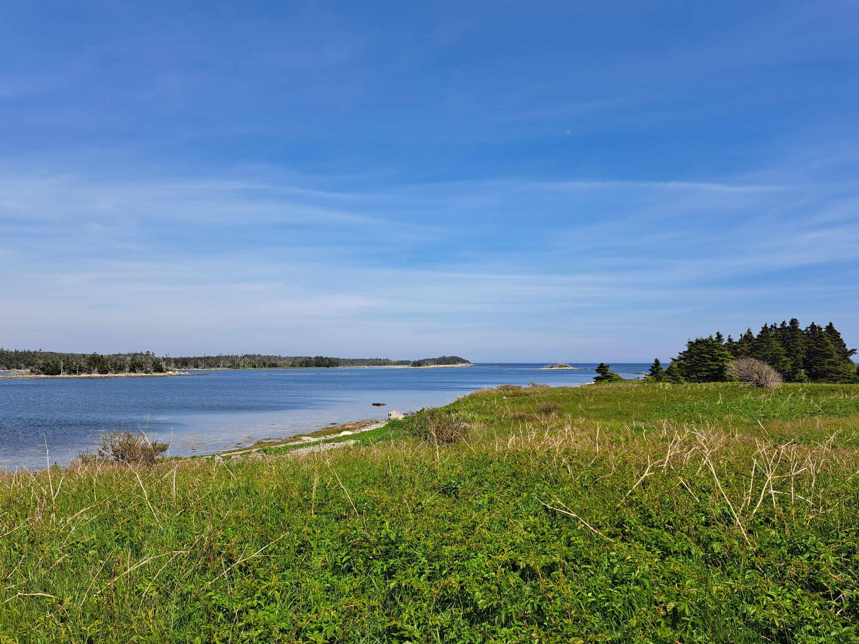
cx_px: 449
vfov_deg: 53.0
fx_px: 645
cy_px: 335
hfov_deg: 67.3
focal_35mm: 26
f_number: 1.8
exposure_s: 1/727
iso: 50
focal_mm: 5.23
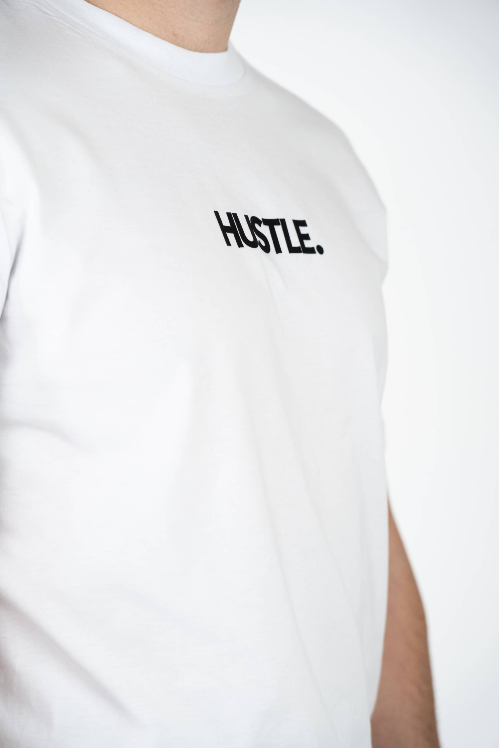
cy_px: 374
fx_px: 1746
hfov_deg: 16.3
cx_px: 250
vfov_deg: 24.2
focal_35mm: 84
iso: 1000
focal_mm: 84
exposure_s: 1/160
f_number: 4
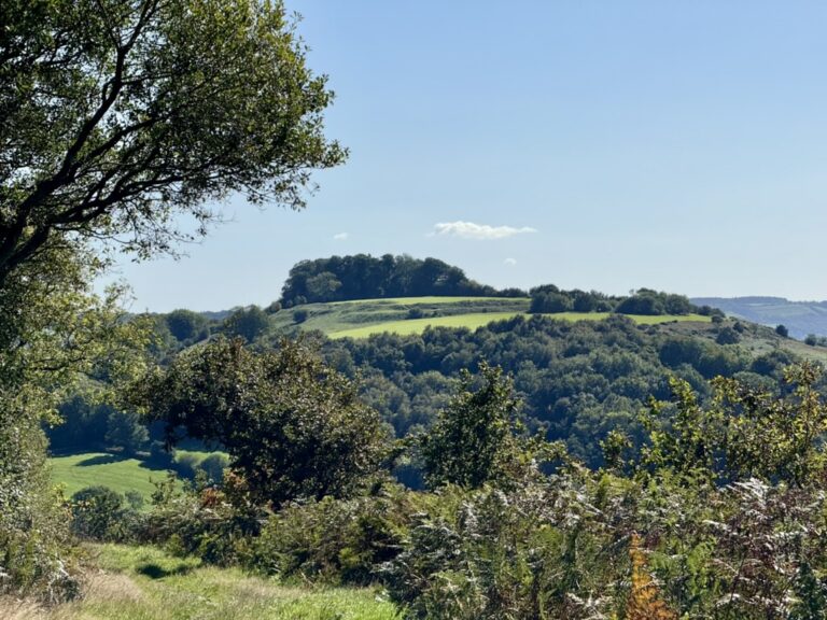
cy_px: 310
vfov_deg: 12.3
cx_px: 414
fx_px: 2867
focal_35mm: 120
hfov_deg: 16.4
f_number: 2.8
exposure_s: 1/3195
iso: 50
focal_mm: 15.66
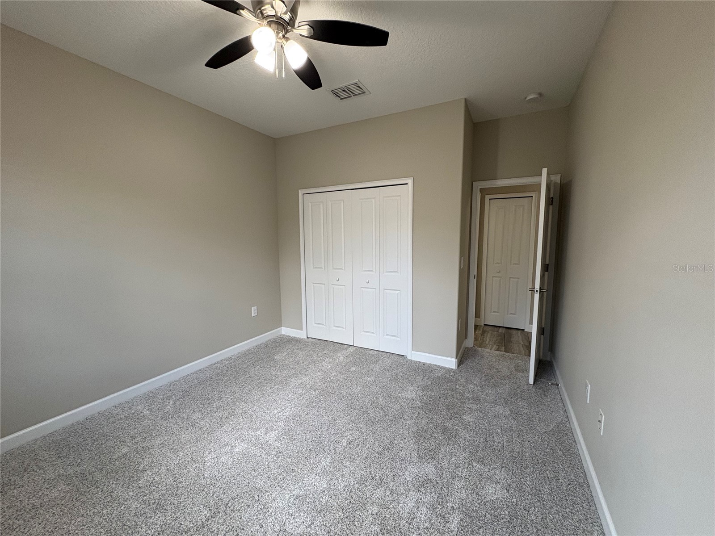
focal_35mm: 14
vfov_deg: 85.7
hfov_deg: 102.1
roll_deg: -0.9
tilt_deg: -3.7
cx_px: 358
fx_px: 289
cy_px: 268
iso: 200
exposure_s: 1/120
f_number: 2.2
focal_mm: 2.22
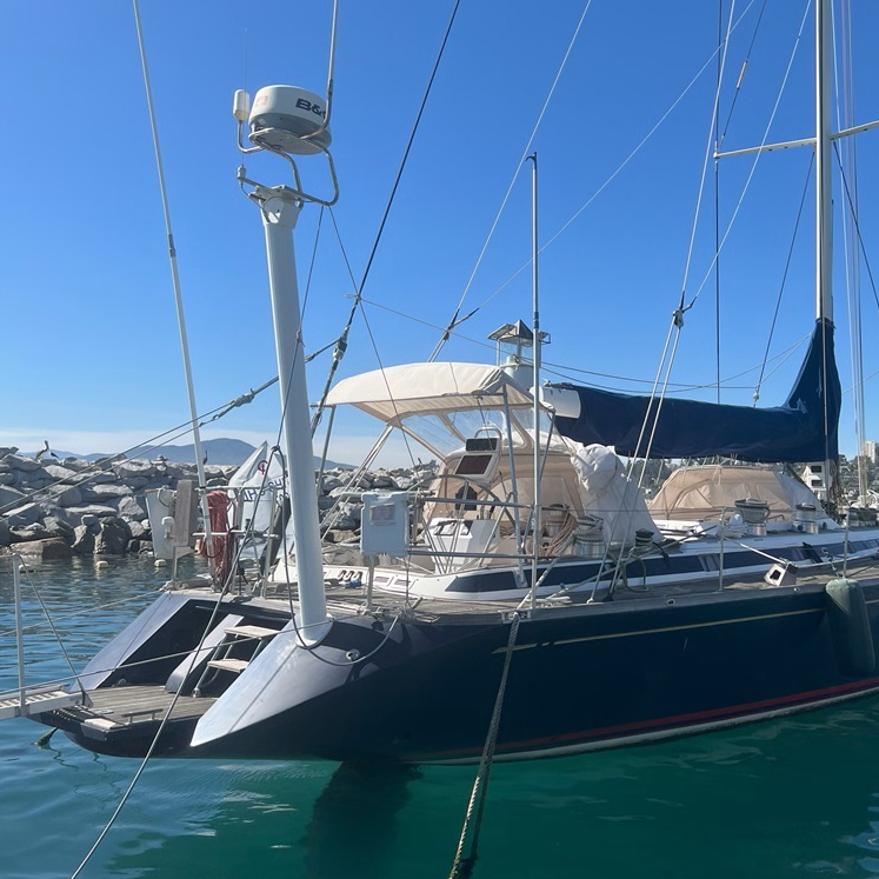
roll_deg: -2.3
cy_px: 438
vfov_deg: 52.5
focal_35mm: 31
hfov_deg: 51.9
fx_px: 891
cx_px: 558
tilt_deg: +3.9
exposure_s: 1/4115
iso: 50
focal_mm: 5.7
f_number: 1.5
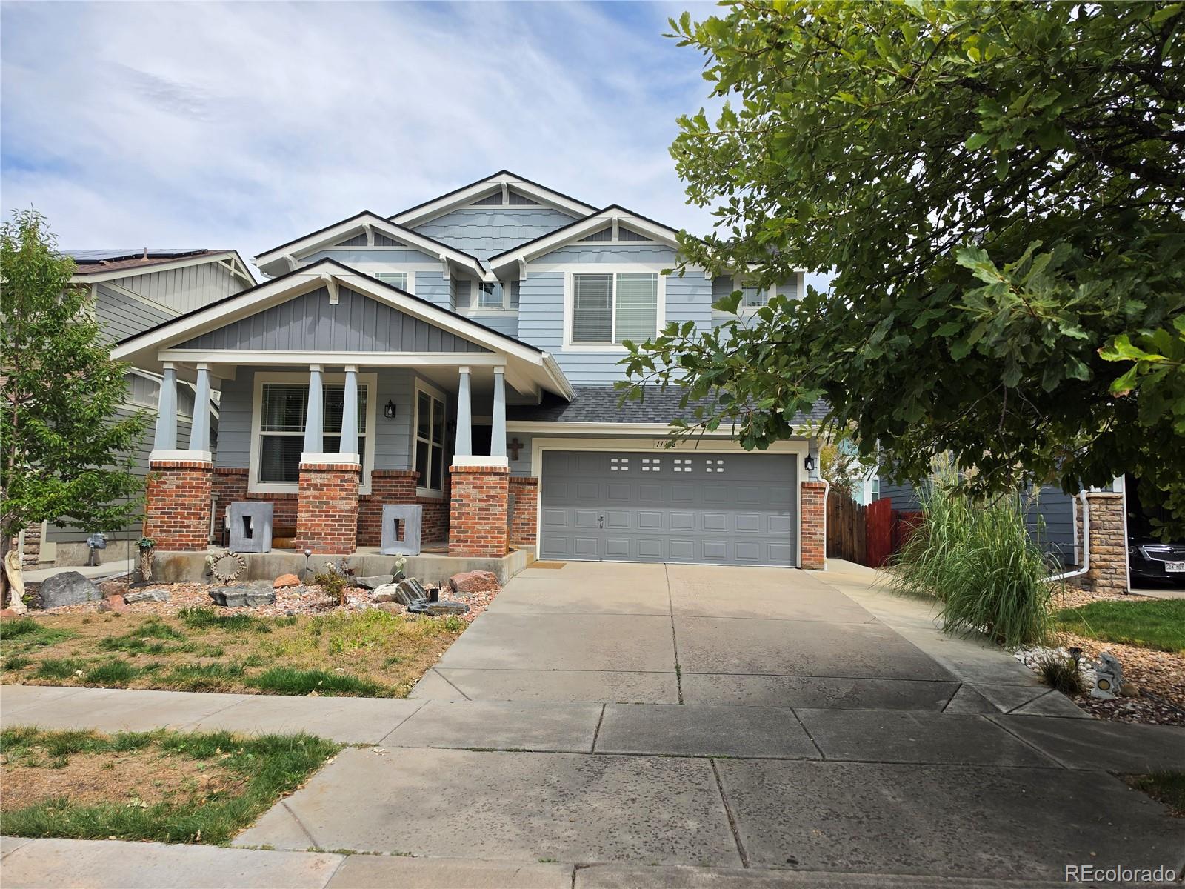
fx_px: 787
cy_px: 444
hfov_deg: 73.9
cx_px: 592
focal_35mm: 23
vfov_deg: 58.9
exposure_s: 1/6147
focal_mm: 6.5
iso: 64
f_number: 1.4
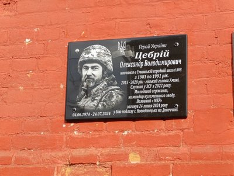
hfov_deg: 73.9
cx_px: 117
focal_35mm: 23
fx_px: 156
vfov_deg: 59.0
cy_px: 88
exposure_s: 1/366
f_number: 1.6
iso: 50
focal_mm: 6.14
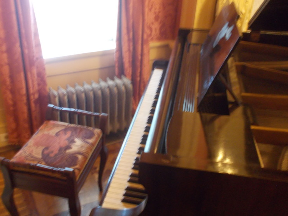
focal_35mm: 36
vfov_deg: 39.5
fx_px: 300
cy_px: 126
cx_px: 127
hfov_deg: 51.2
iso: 250
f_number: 3.2
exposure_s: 1/2
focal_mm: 4.6
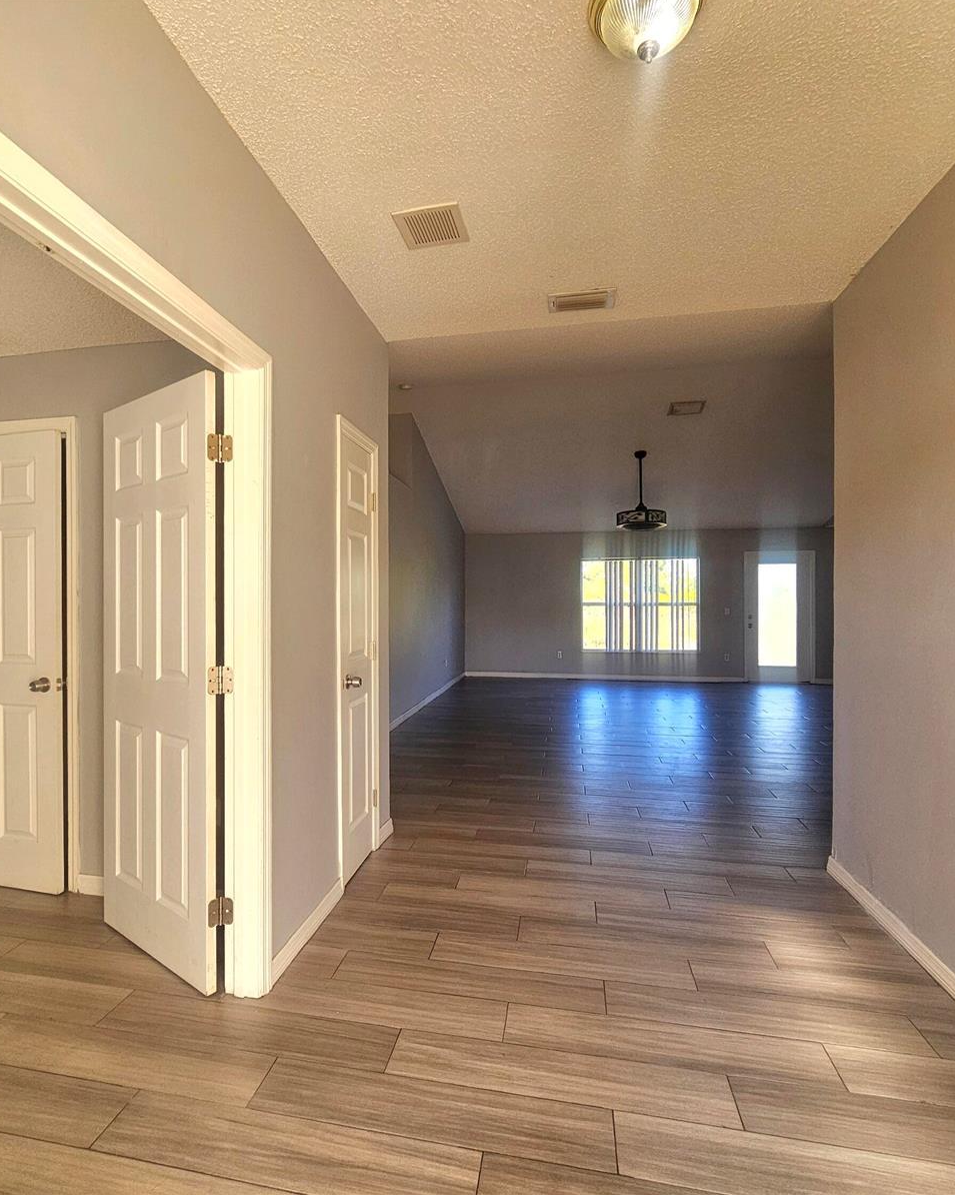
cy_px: 595
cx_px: 420
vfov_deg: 89.6
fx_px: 601
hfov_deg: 76.7
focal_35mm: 17
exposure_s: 1/208
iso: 100
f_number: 2.2
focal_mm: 2.2
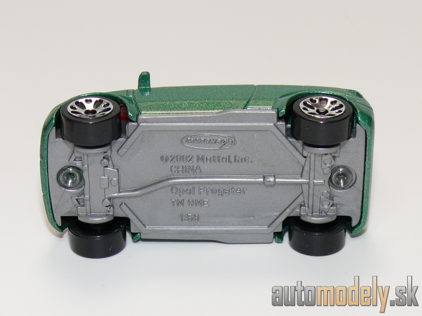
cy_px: 158
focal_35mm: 112
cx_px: 211
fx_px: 1365
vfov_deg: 13.2
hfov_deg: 17.6
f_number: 4
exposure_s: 1/30
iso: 100
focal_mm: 14.1
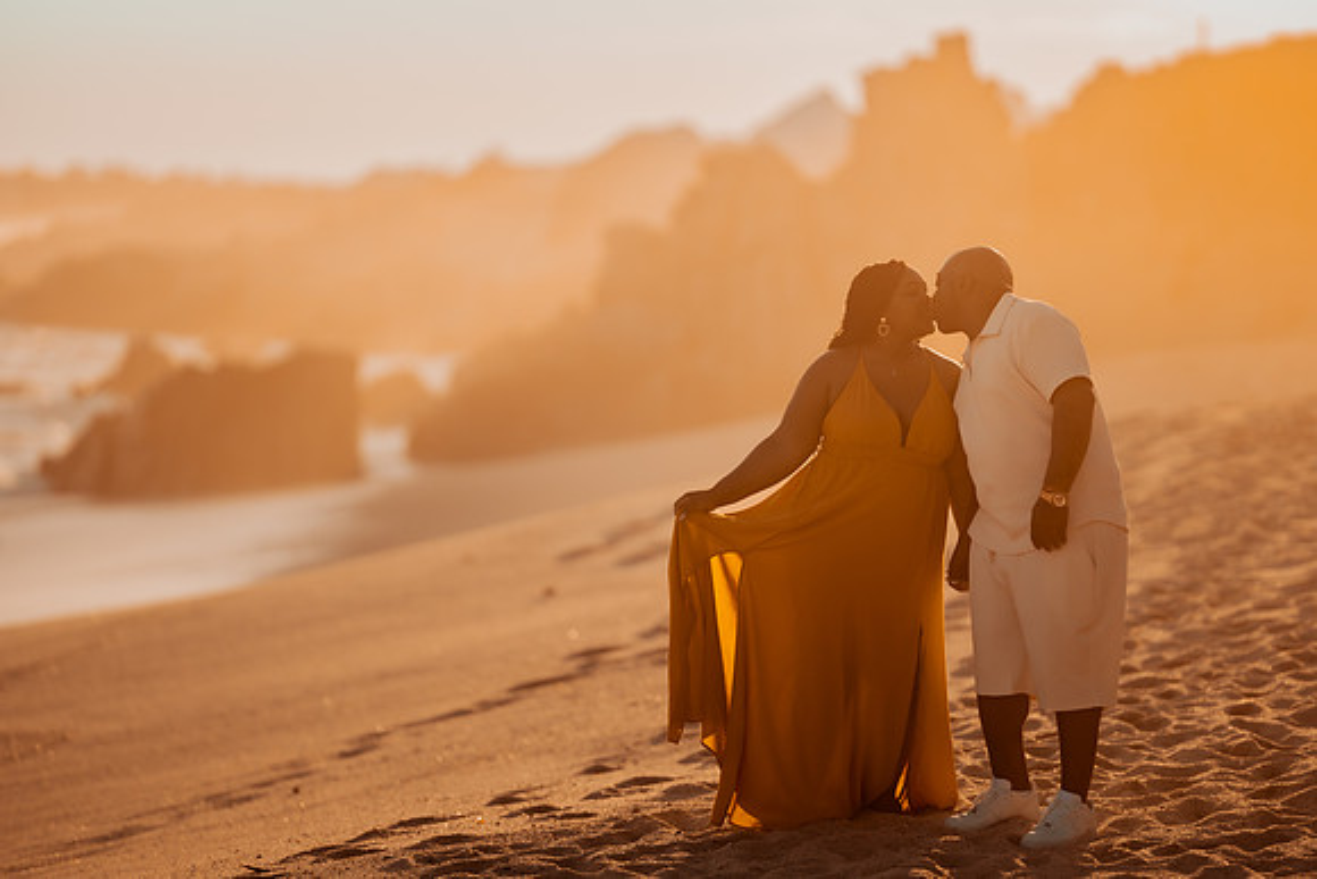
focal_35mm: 135
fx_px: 4940
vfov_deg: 10.2
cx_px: 658
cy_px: 440
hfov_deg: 15.2
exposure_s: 1/8000
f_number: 1.8
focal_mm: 135
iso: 100
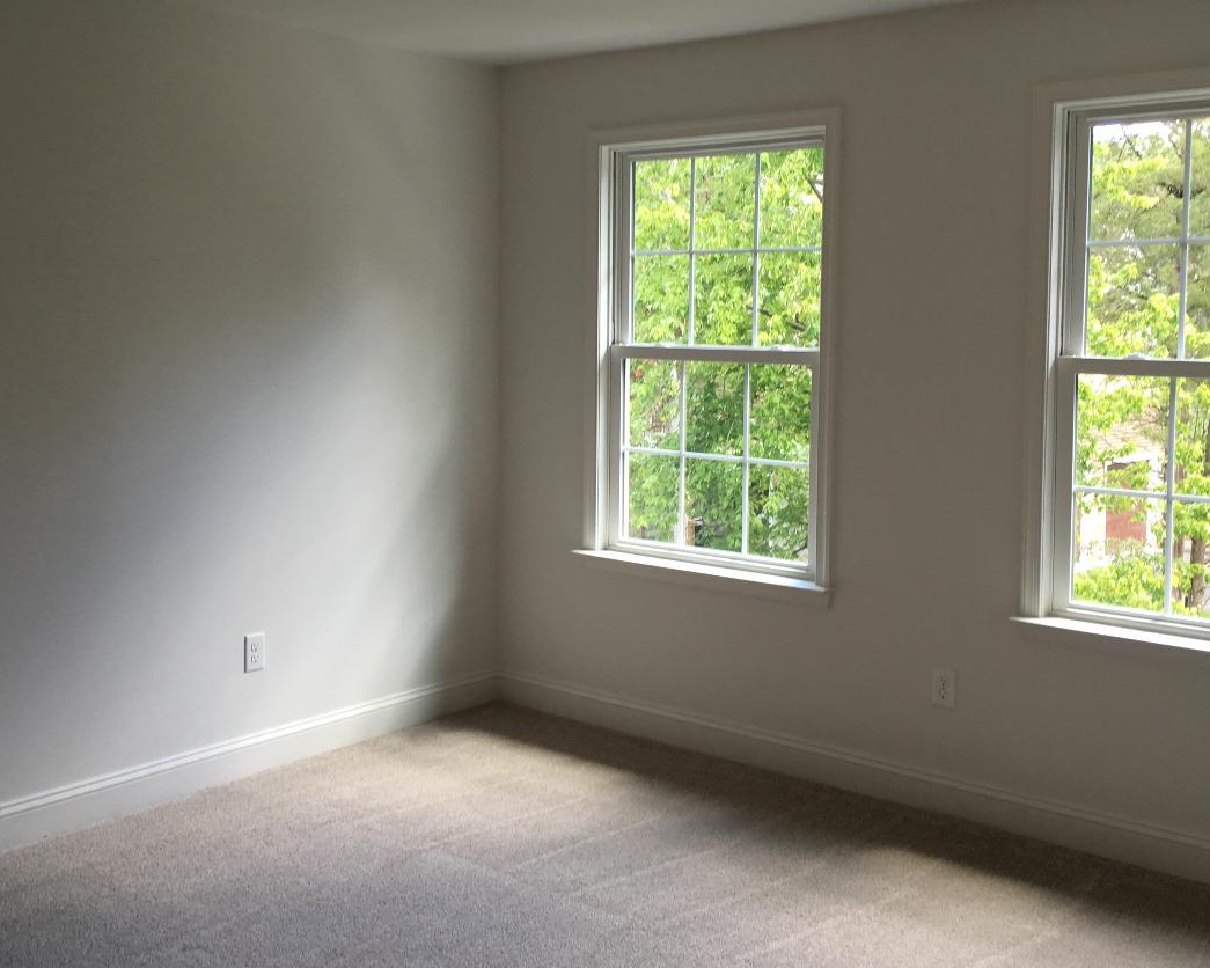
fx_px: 1397
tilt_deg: -1.2
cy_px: 408
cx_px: 603
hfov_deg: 46.8
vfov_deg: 38.1
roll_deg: -0.6
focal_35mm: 39
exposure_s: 1/60
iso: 32
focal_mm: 4.15
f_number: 2.2
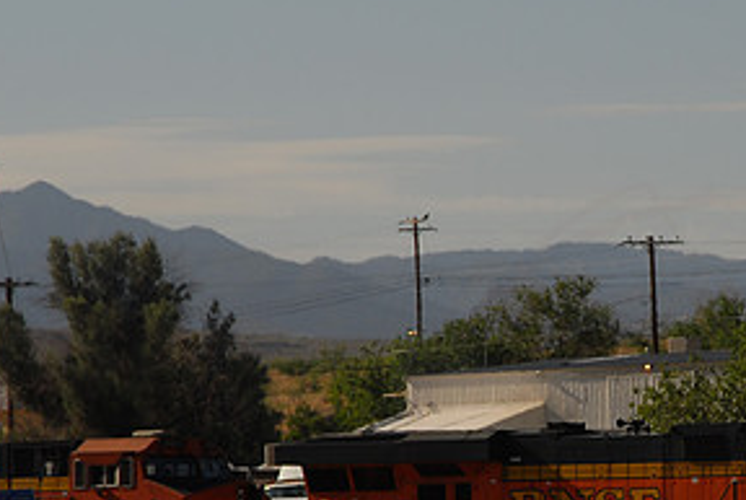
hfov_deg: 5.7
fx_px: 7513
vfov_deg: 3.8
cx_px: 591
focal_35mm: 362
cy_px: 407
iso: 100
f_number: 9
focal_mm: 120
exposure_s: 1/320
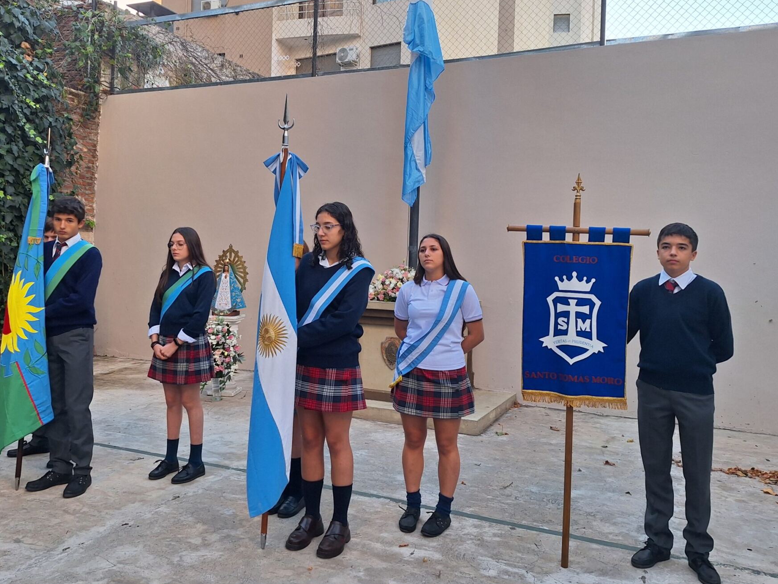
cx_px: 355
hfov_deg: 61.6
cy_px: 252
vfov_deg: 48.1
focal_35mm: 29
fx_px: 652
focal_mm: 5.54
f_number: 1.8
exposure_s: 1/172
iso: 40
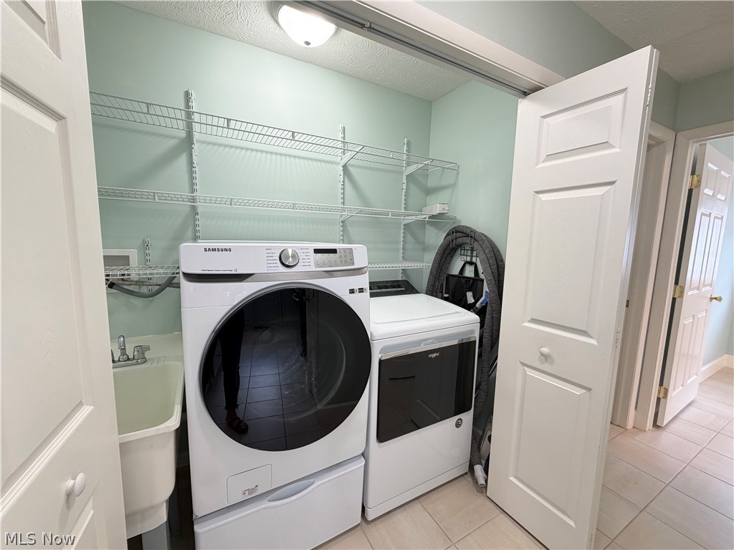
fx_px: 297
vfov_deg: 85.7
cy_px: 275
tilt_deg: -6.4
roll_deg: -0.3
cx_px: 367
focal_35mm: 14
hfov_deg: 102.1
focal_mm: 2.22
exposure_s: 1/60
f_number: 2.2
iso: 200
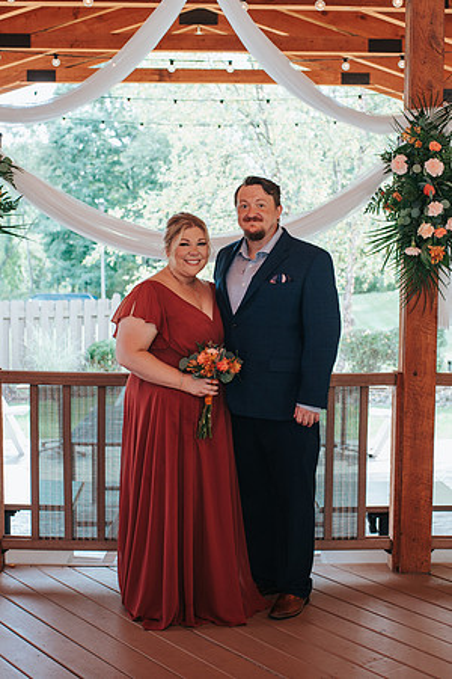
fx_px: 995
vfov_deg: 37.6
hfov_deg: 25.6
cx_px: 235
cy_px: 339
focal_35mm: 53
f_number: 3.2
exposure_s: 1/200
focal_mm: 35
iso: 280
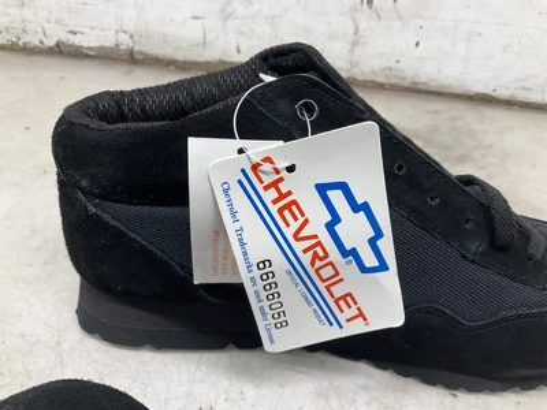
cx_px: 274
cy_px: 205
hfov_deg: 61.7
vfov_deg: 48.2
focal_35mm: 29
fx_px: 458
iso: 64
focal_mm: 3
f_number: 1.8
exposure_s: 1/120
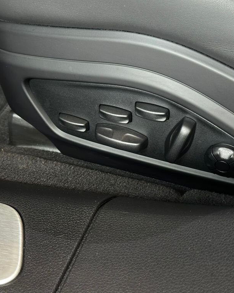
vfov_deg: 30.0
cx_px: 153
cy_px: 147
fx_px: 546
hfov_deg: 24.1
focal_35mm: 63
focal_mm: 6.86
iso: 250
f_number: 1.78
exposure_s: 1/33
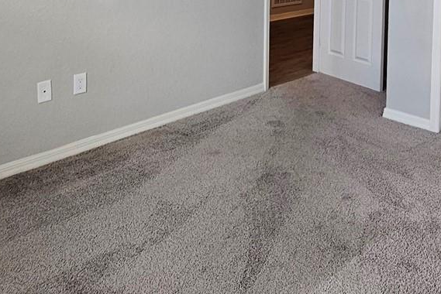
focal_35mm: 38
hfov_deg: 49.9
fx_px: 466
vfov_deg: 30.6
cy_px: -43
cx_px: 287
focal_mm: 2.2
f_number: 2.2
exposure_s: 1/60
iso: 80
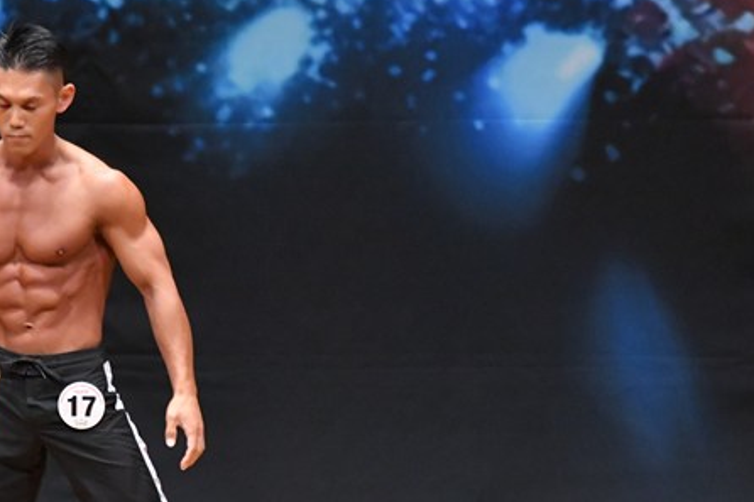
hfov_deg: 4.0
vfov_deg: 2.6
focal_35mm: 521
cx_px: 155
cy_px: 384
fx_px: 10907
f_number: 5.6
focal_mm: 200
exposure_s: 1/400
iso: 8000
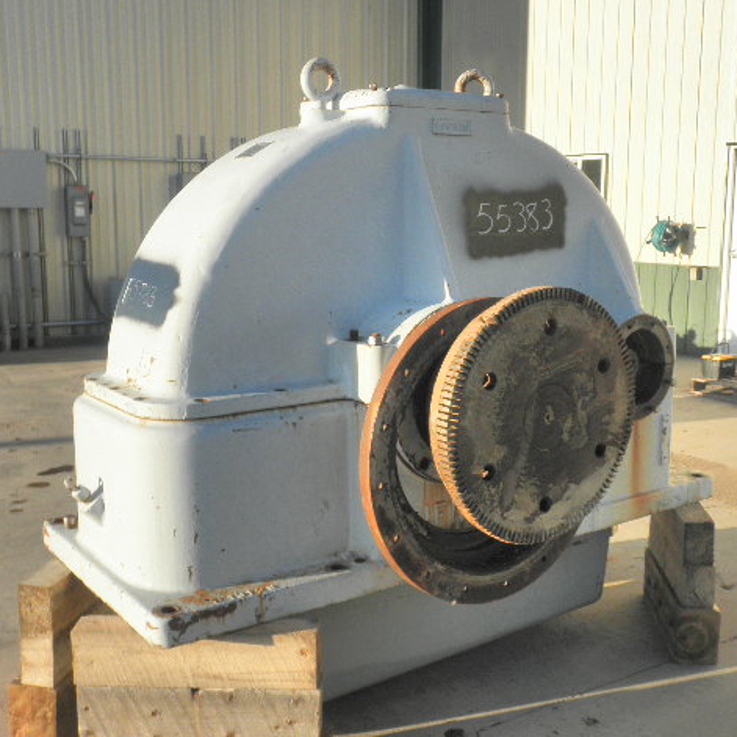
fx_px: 1012
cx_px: 391
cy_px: 374
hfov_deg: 40.0
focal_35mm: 42
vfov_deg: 40.0
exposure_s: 1/500
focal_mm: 6.1
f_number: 3.2
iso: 64
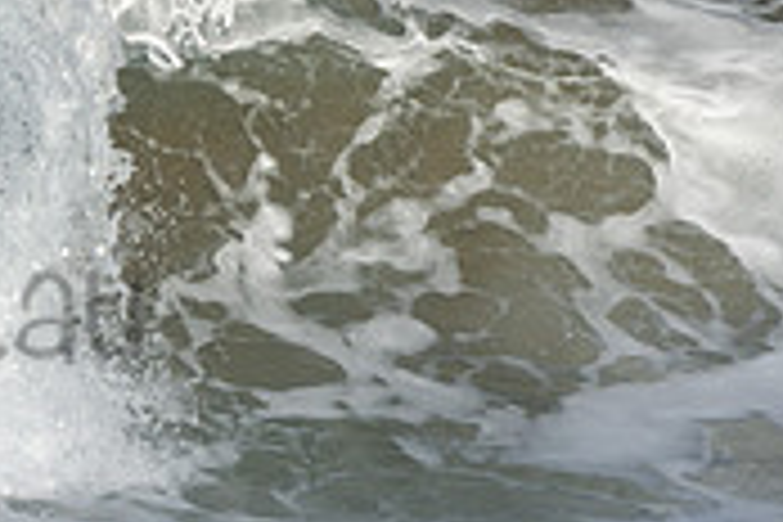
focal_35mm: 2496
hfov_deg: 0.8
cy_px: 254
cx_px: -333
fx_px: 54284
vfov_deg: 0.6
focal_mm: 500
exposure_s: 1/1000
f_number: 5.6
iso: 110
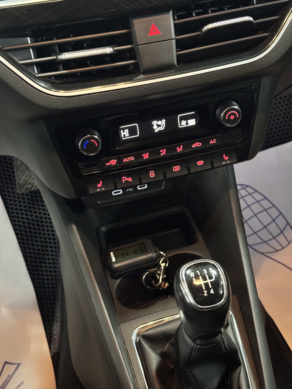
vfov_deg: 39.7
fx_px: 540
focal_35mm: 48
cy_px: 194
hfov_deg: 30.3
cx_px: 146
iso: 640
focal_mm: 6.76
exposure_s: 1/28
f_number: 1.78
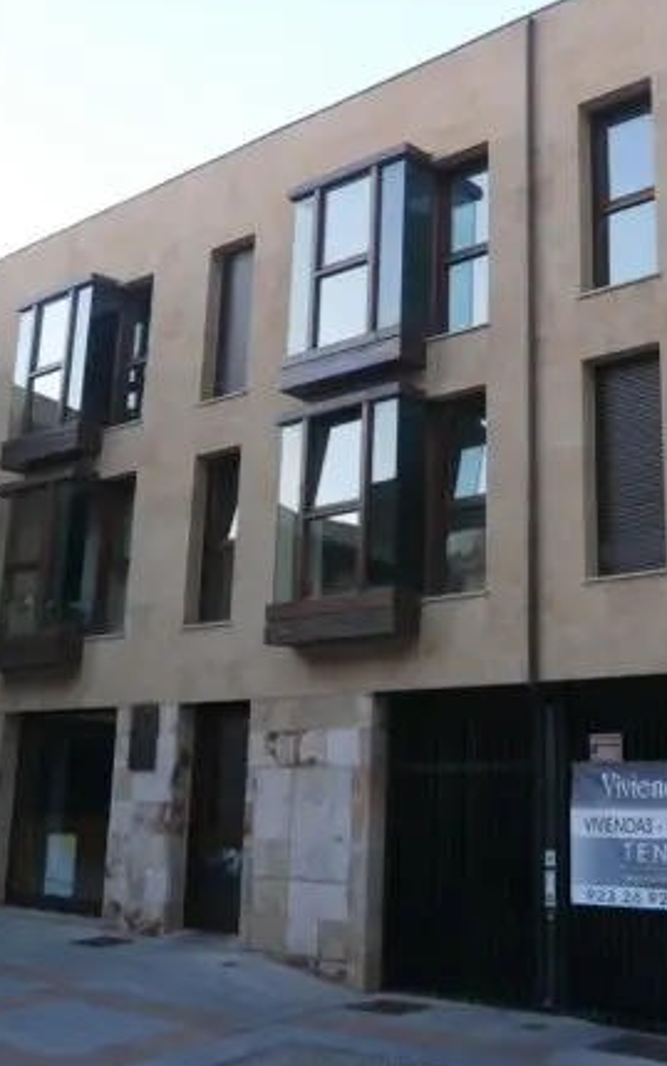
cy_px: 481
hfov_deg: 30.9
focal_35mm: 41
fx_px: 1192
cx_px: 481
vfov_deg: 48.1
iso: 200
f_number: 2.8
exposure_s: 1/60
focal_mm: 4.7
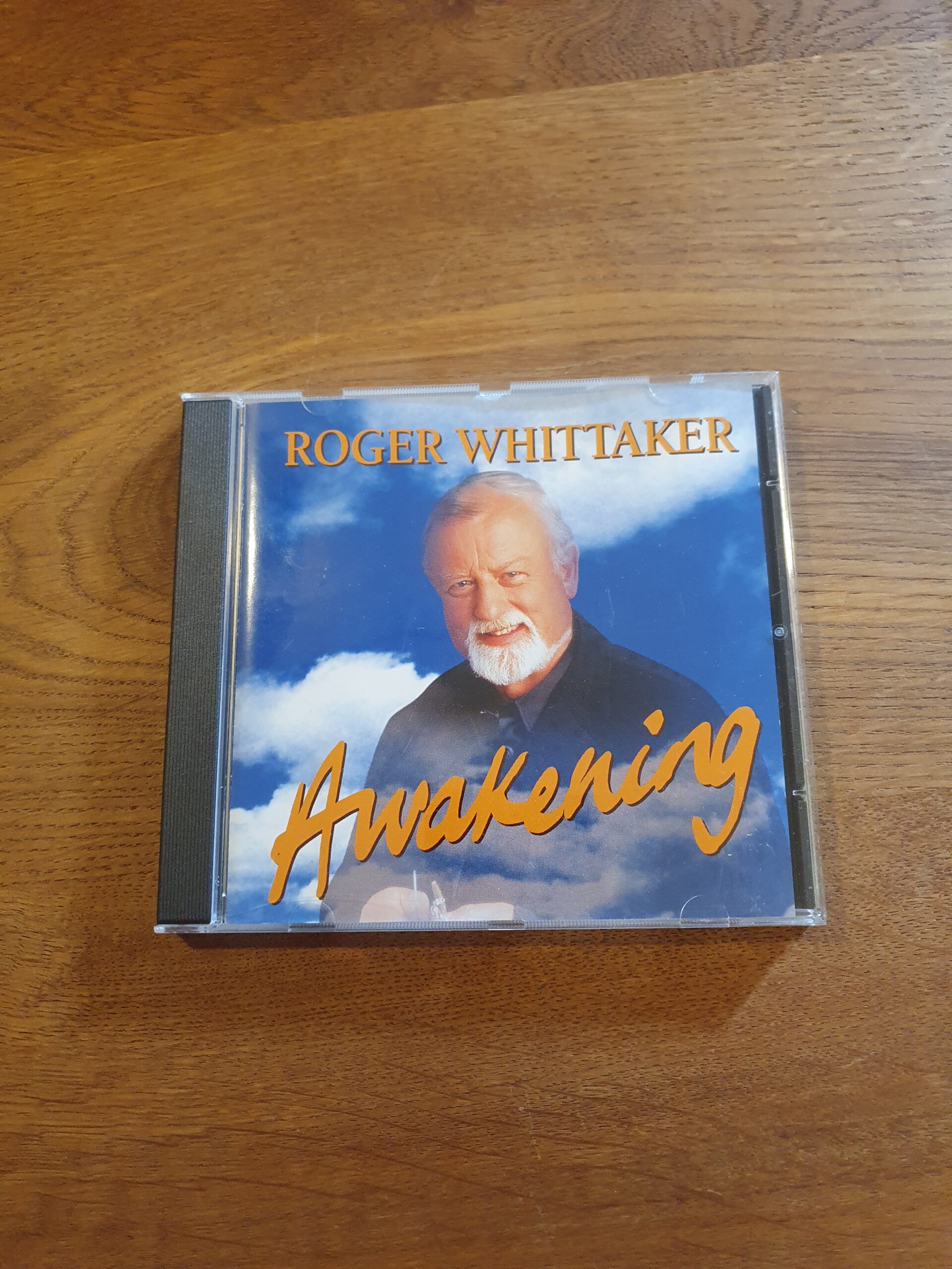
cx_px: 476
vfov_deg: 67.3
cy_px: 634
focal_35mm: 26
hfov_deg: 53.1
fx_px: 953
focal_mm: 4.32
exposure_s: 1/50
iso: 320
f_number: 1.5
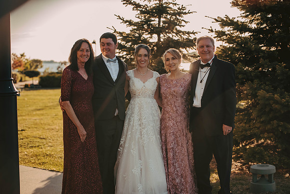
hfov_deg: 28.1
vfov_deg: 19.0
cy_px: 97
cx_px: 145
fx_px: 579
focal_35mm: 72
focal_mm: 70
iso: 800
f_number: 2.8
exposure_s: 1/3200
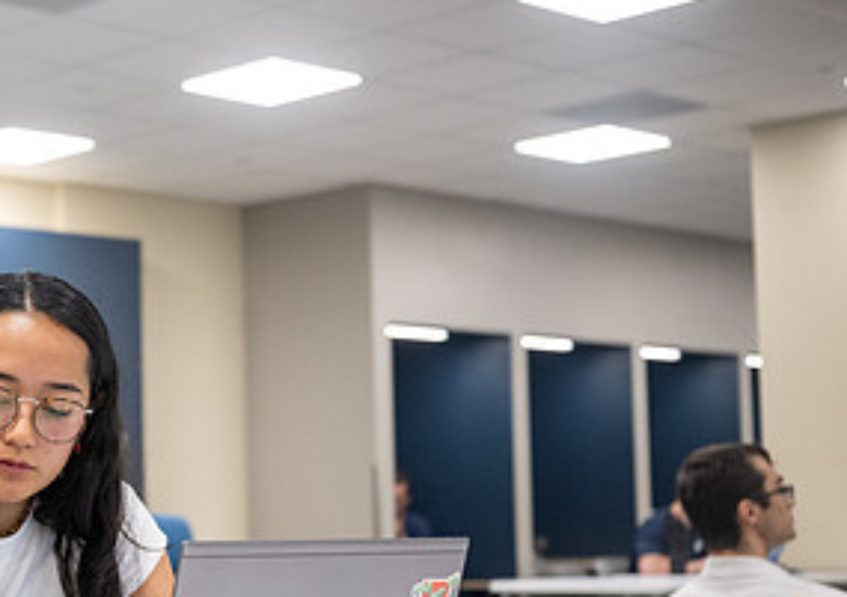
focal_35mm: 78
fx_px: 1868
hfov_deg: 24.5
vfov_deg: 18.1
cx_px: 22
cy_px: 371
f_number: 2.8
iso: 2000
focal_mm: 37
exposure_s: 1/320
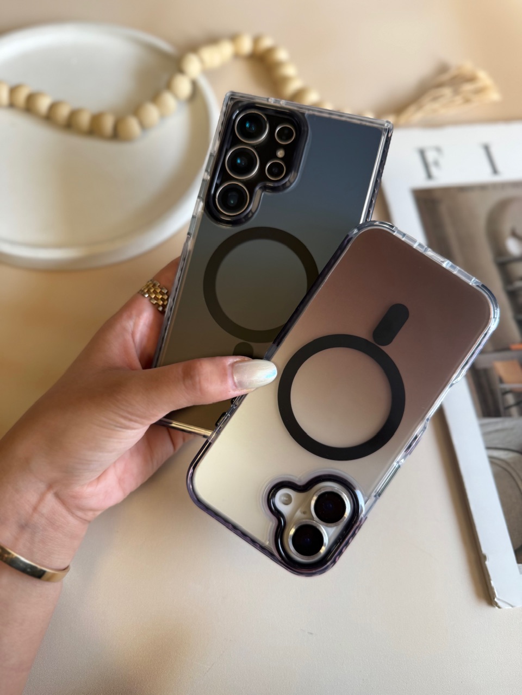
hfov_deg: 56.8
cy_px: 348
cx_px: 261
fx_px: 483
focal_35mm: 24
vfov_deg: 71.6
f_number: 1.78
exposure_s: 1/121
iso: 100
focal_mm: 6.76
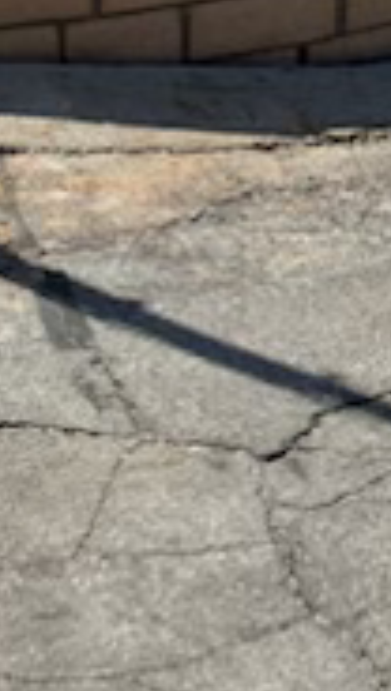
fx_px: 1947
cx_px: 432
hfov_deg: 11.3
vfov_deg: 17.8
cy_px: -379
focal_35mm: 106
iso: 32
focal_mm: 3.99
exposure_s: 1/2433
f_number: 1.8
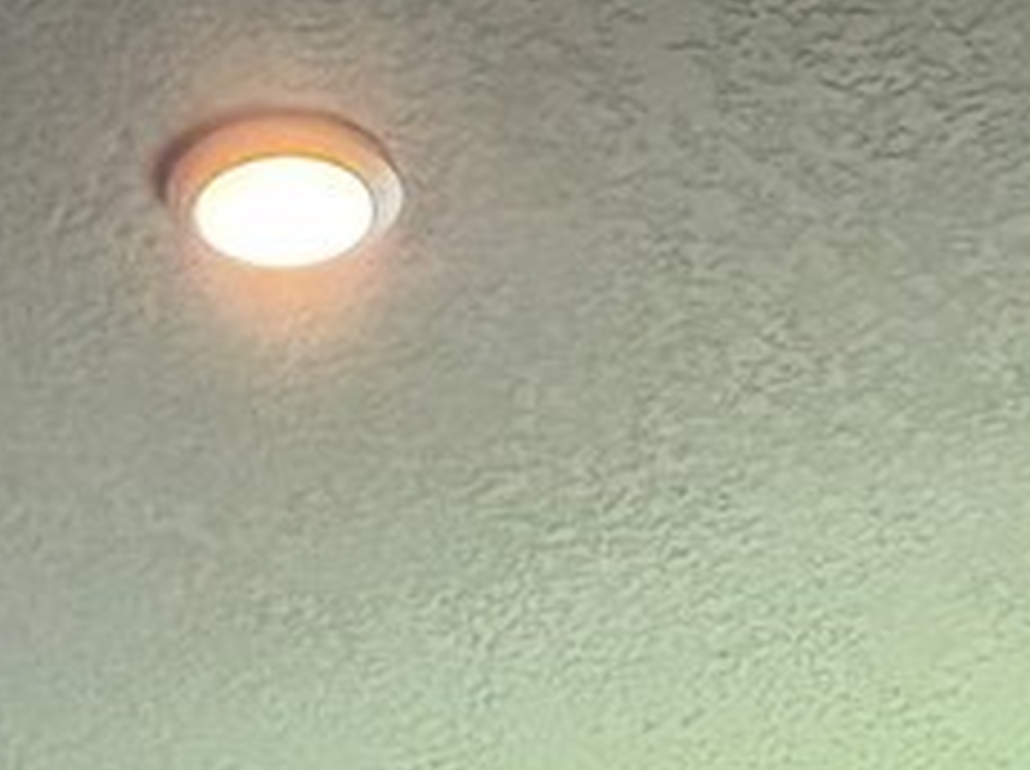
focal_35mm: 98
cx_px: 432
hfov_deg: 20.0
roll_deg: +1.4
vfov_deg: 11.2
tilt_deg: -4.4
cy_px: 2107
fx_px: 2911
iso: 200
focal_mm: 2.22
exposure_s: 1/60
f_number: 2.2
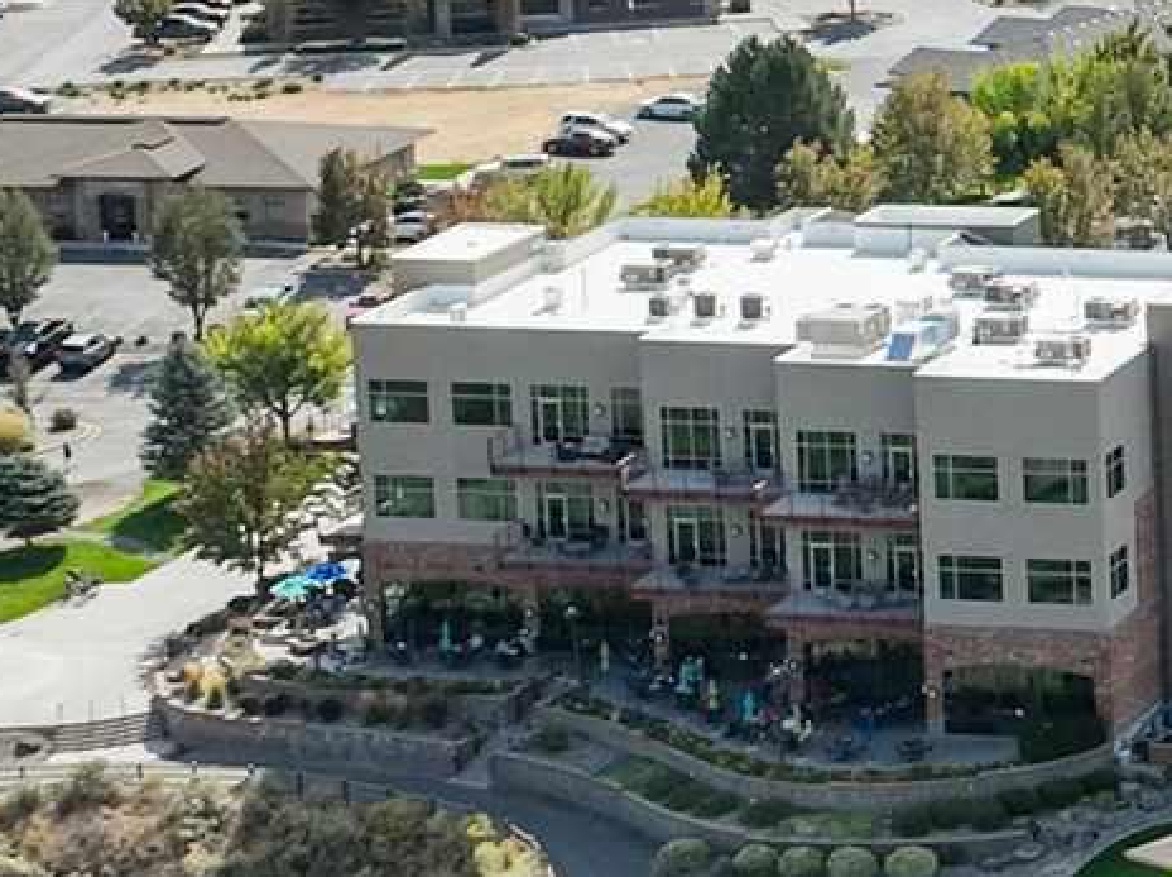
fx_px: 5378
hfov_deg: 11.4
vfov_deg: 9.3
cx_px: 2205
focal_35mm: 159
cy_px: 29
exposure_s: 1/240
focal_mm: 12.29
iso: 170
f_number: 2.8
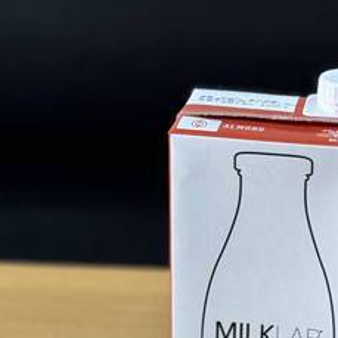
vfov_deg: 12.5
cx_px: 245
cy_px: 399
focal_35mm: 136
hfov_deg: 12.8
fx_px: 1502
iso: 125
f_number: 1.78
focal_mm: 6.76
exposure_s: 1/100
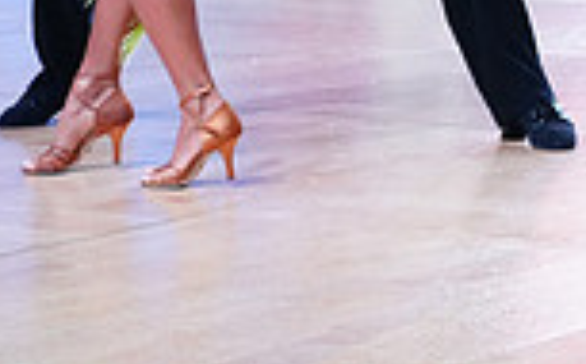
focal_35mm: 217
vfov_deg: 5.9
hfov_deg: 9.3
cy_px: -308
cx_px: 1003
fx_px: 3459
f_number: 4.5
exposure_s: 1/500
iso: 2000
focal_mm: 56
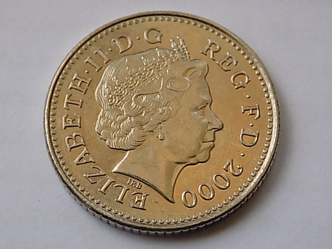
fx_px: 1132
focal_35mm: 118
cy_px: 124
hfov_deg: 16.7
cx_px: 166
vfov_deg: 12.6
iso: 400
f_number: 4.8
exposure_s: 1/125
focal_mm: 20.9
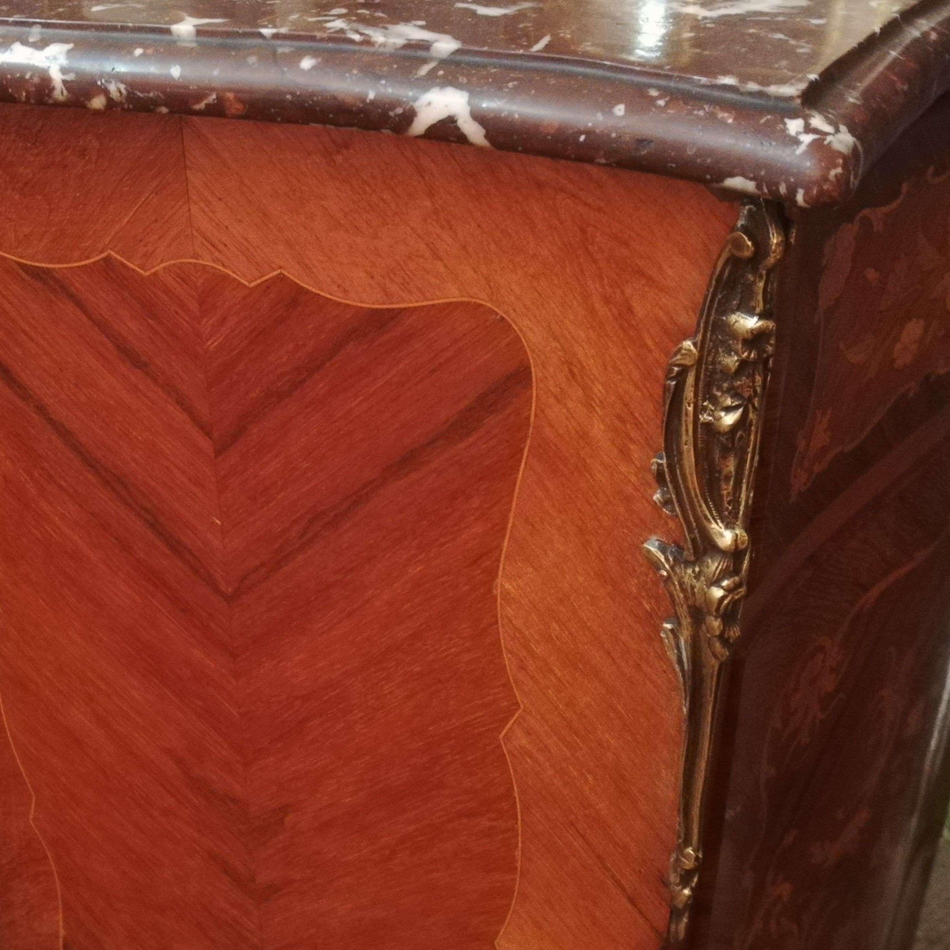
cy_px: 471
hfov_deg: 40.5
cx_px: 324
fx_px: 1273
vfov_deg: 40.9
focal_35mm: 41
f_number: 2.2
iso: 1250
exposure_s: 1/14.3
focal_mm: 3.83
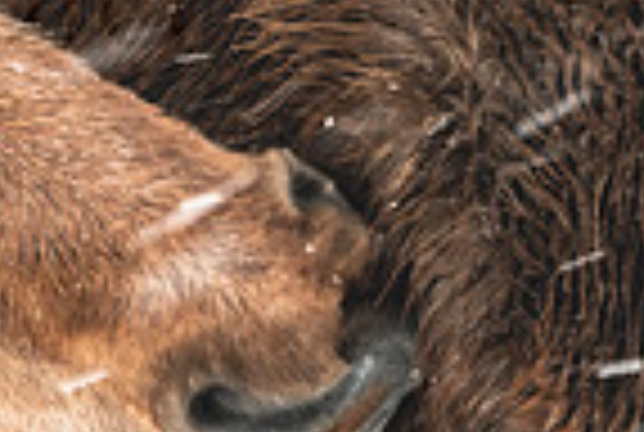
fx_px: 10630
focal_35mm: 593
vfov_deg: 2.3
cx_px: -610
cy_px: 53
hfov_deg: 3.4
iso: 500
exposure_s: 1/160
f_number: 7.1
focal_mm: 141
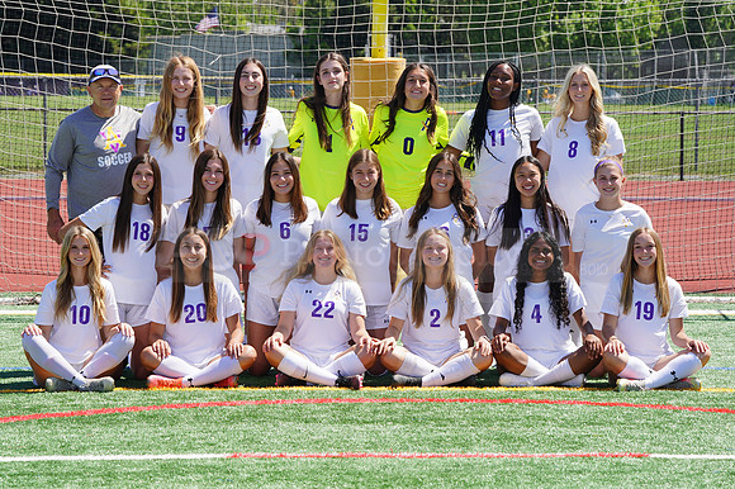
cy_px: 244
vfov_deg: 8.4
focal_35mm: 164
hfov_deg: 12.5
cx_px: 368
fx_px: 3346
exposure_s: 1/250
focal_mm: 164
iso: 200
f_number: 11
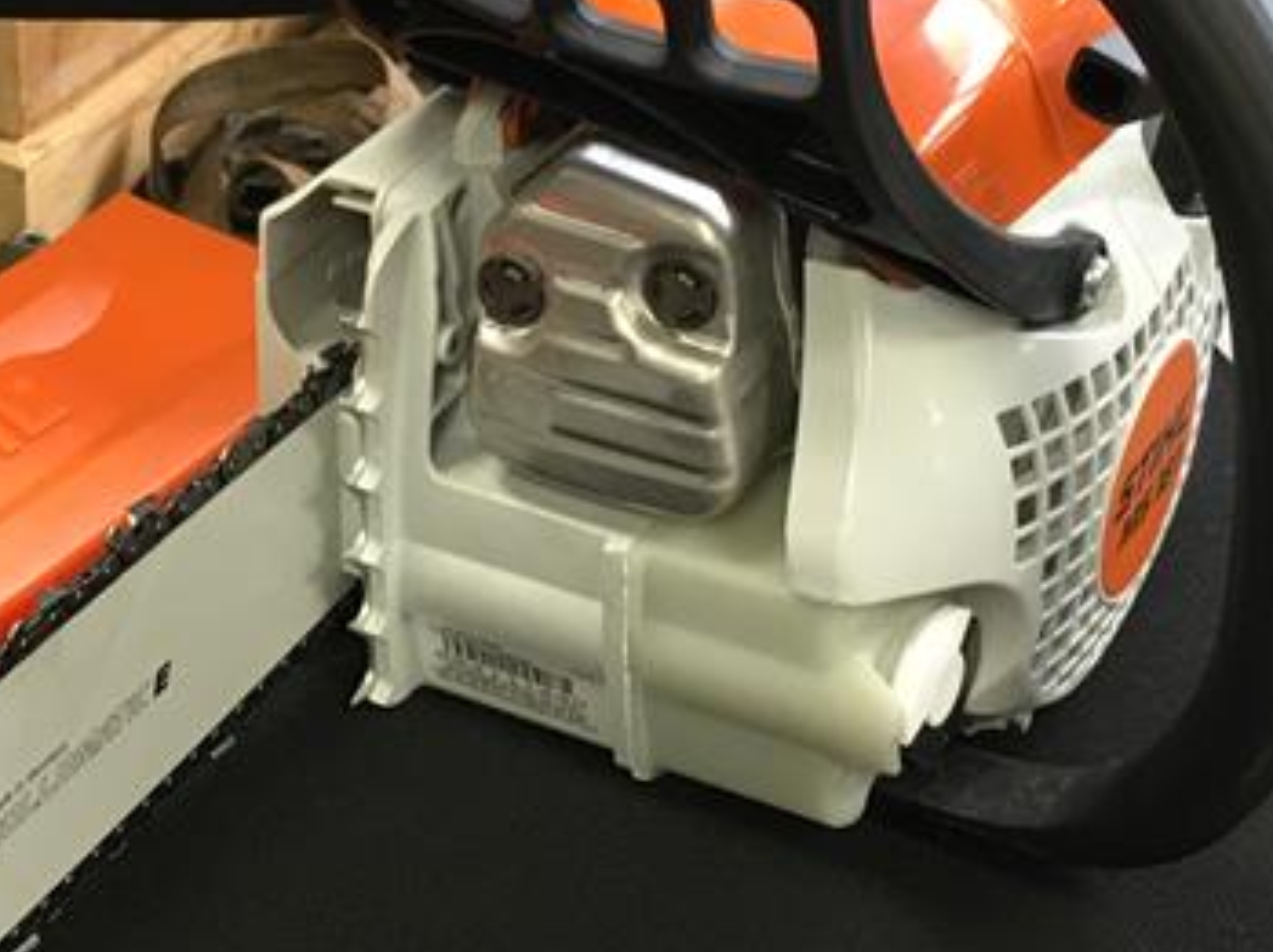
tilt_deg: -35.8
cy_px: 529
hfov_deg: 24.5
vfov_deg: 18.6
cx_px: 347
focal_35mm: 79
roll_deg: -2.1
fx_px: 2902
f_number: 2.2
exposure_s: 1/33
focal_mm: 4.15
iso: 125
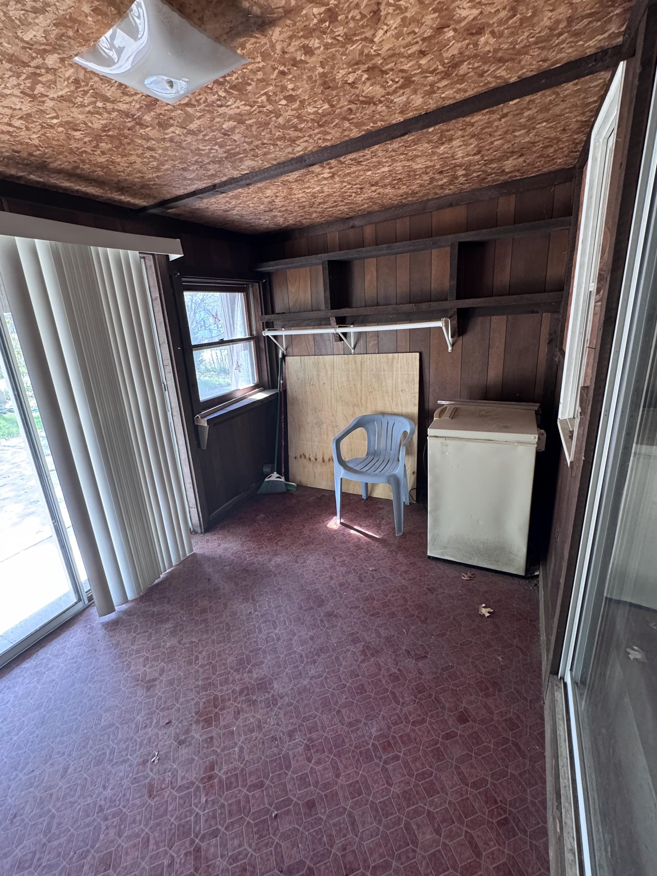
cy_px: 425
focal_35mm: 15
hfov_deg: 81.7
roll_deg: +3.5
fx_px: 380
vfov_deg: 98.1
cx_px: 311
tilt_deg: -15.3
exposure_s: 1/93
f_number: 2.2
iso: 320
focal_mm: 2.22
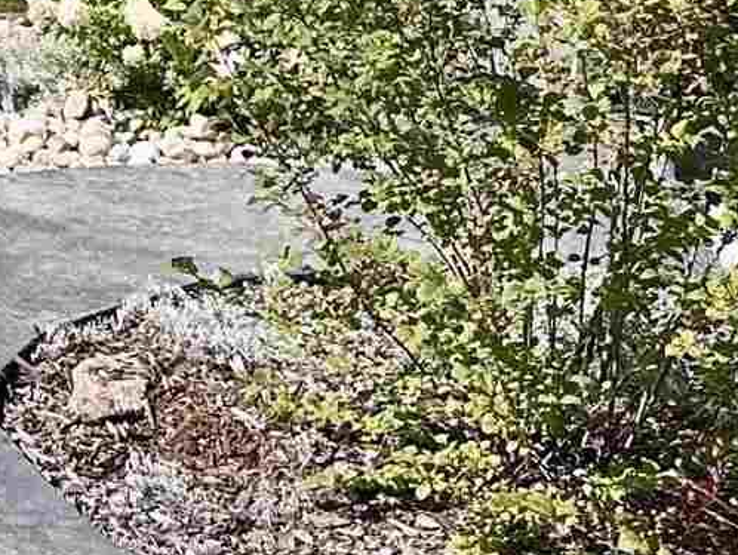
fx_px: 3157
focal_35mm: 148
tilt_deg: -4.4
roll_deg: -4.3
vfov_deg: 9.3
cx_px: -409
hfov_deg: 12.6
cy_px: -616
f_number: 1.78
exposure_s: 1/3356
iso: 80
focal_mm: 6.86
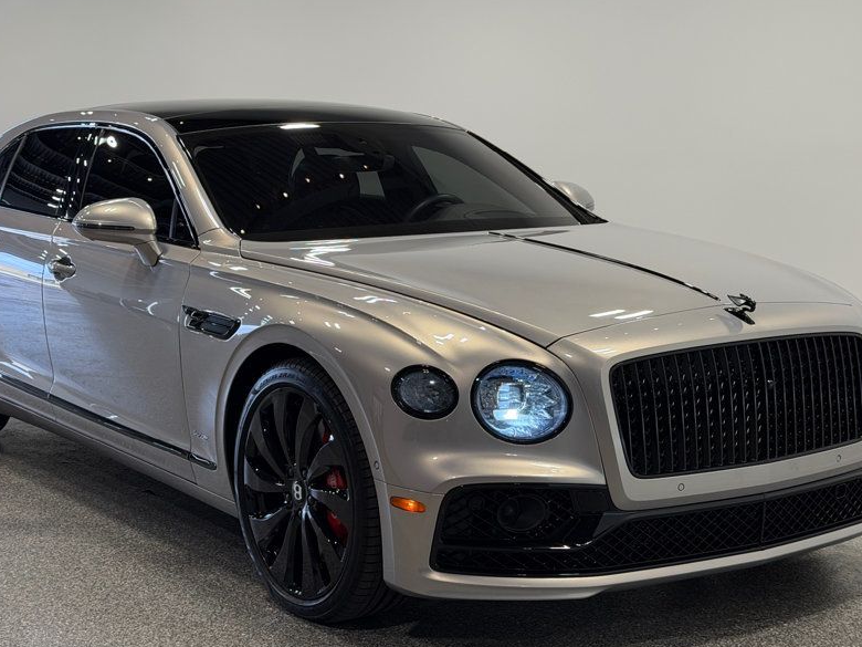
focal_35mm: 63
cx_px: 393
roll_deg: +0.8
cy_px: 289
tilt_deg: -6.6
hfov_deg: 30.7
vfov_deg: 23.3
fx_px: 1569
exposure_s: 1/314
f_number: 1.78
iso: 64
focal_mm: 6.76
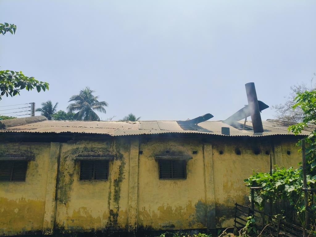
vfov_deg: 53.1
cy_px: 118
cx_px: 158
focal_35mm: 26
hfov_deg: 67.3
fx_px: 237
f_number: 1.8
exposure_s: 1/3858
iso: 80
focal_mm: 4.84
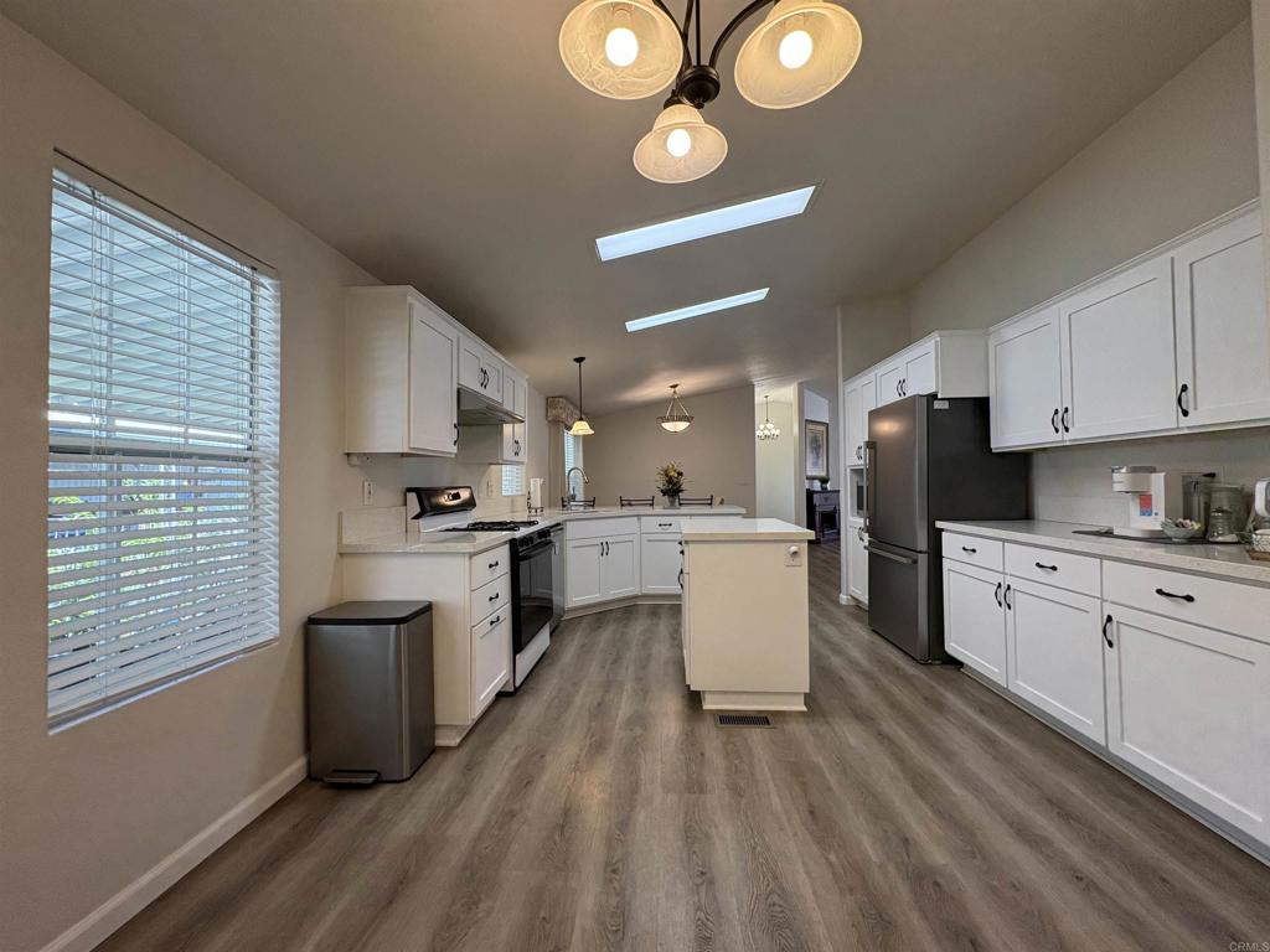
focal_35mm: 14
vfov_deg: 85.7
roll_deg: +1.0
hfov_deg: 102.1
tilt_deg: +0.5
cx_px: 635
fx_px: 514
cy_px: 476
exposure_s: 1/120
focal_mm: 2.22
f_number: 2.2
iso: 200
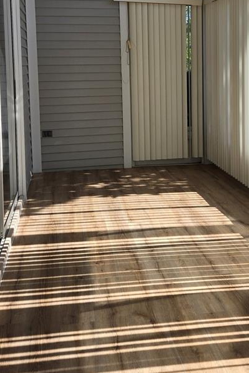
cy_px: 100
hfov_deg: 27.8
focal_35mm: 48
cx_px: 180
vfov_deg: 40.1
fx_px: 498
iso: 25
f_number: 1.8
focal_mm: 5.4
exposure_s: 1/640
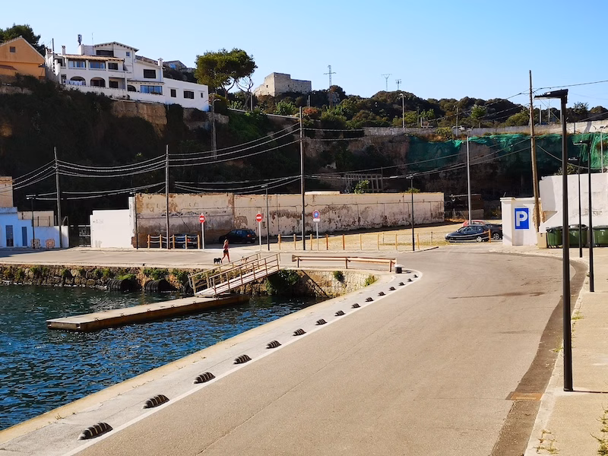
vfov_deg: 31.5
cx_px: 304
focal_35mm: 46
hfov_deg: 41.2
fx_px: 808
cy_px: 228
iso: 50
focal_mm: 3.95
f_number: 1.8
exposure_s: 1/2208
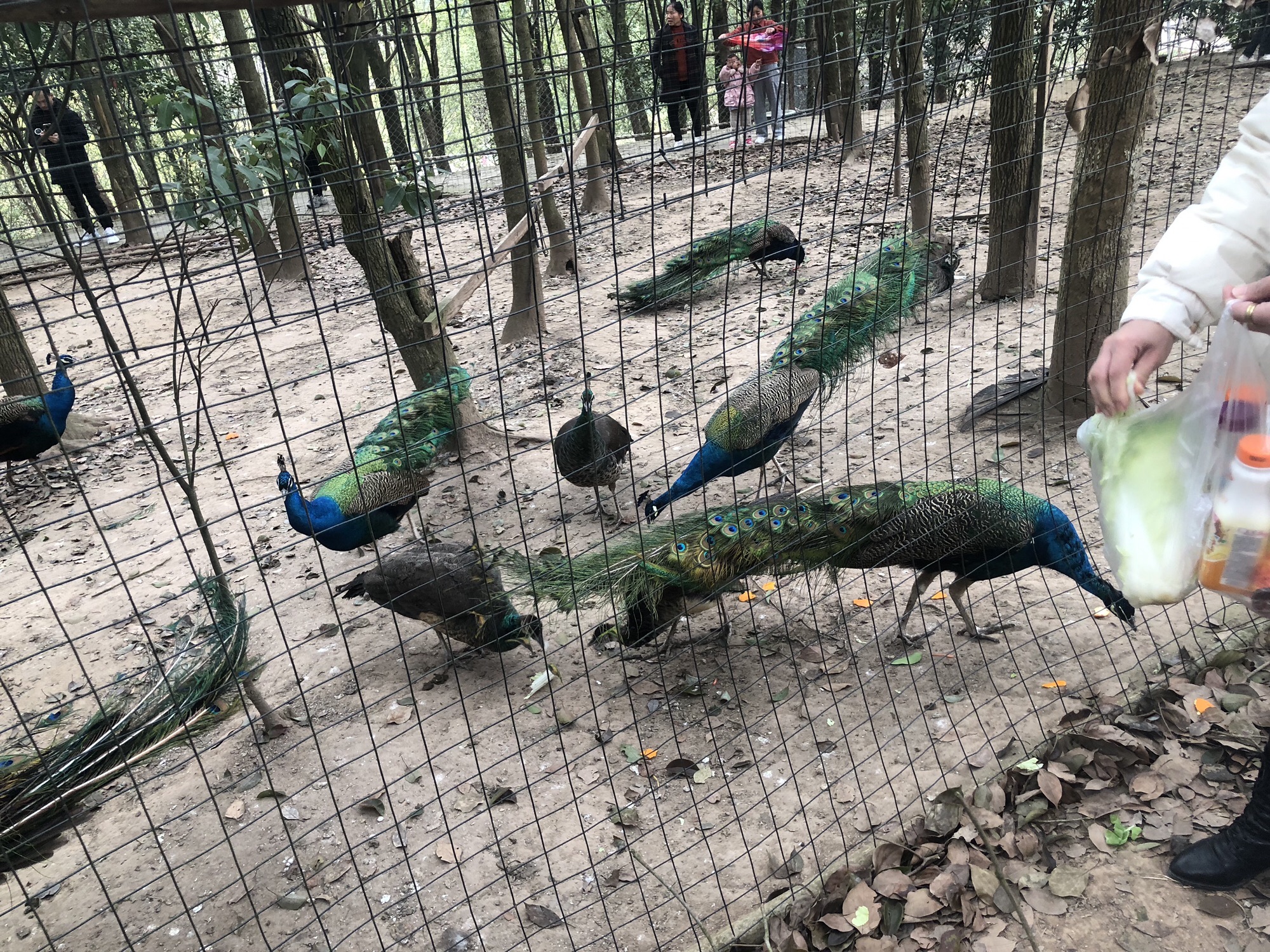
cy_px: 476
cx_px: 635
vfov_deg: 49.7
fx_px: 1027
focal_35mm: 28
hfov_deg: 63.4
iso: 25
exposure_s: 1/40
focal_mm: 3.99
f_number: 1.8
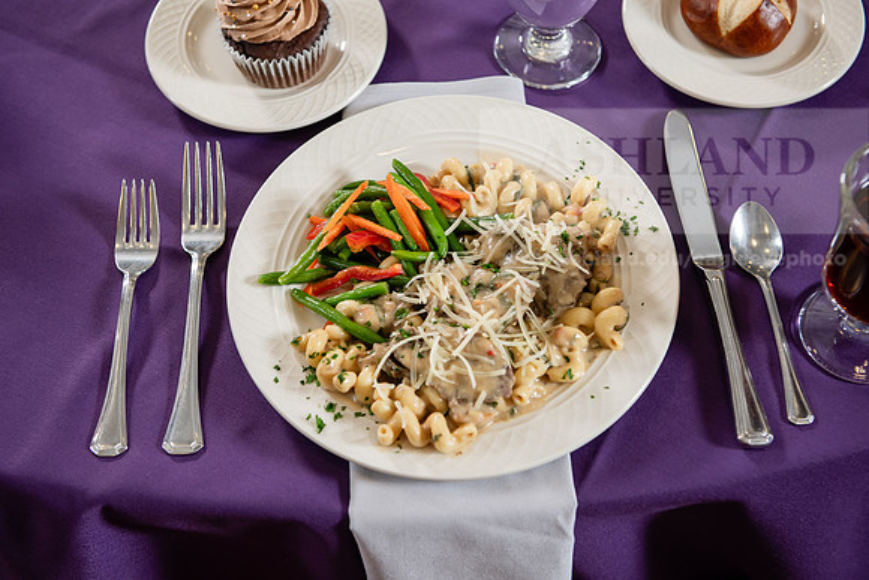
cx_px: 434
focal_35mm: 60
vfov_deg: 22.6
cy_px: 290
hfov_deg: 33.4
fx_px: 1449
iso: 400
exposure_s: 1/200
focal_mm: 60
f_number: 4
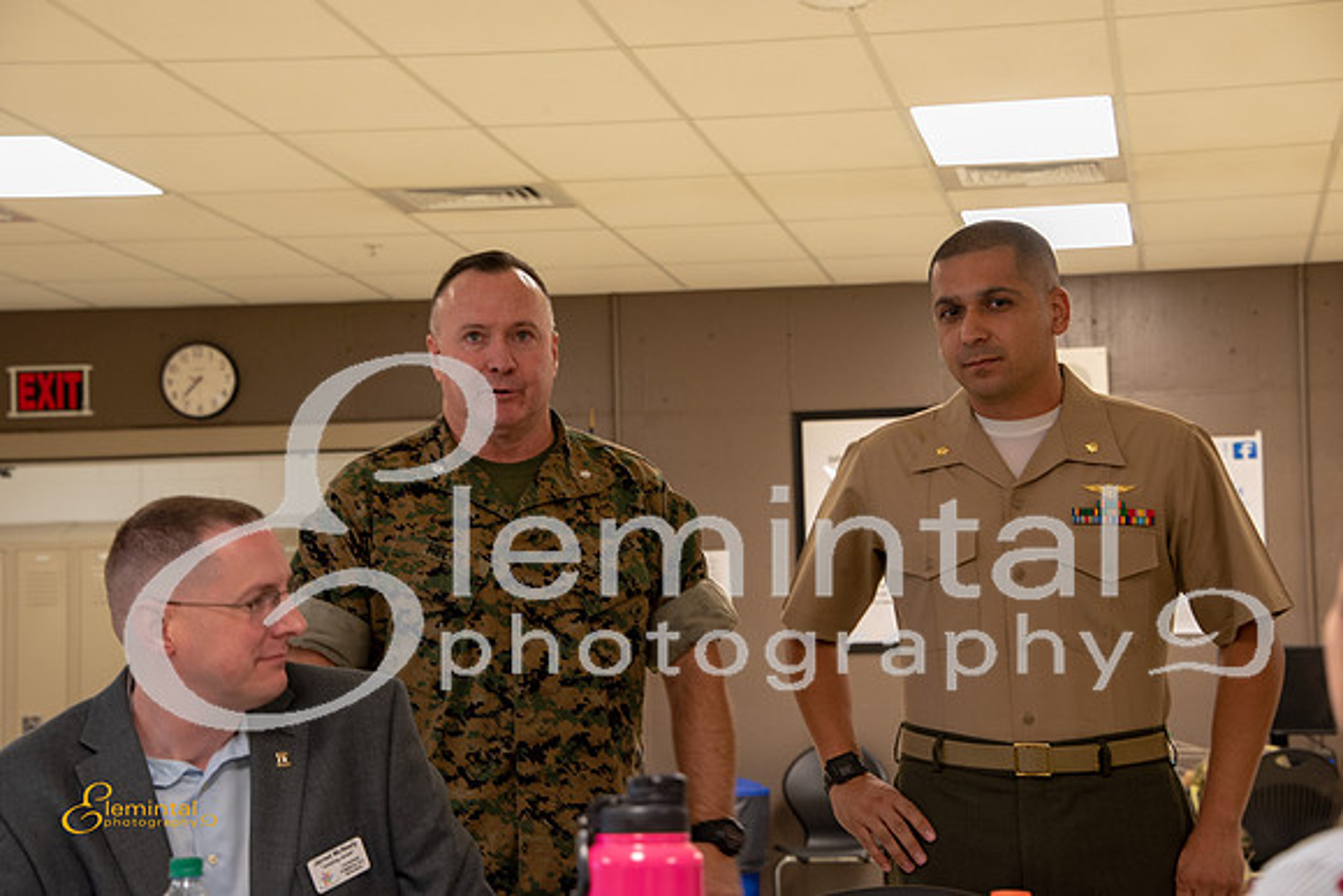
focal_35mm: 100
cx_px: 672
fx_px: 3731
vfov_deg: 13.7
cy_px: 448
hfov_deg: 20.4
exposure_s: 1/13
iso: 1250
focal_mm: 100
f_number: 8
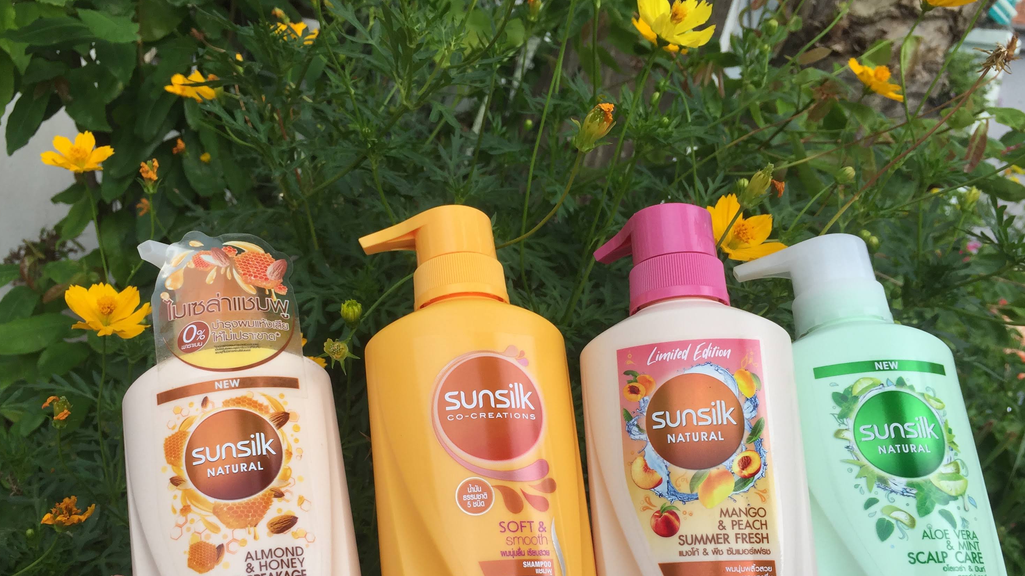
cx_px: 479
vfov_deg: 33.3
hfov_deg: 56.6
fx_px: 951
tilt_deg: -12.5
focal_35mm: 35
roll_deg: -11.6
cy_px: 407
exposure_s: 1/460
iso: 32
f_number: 2.2
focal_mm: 4.15
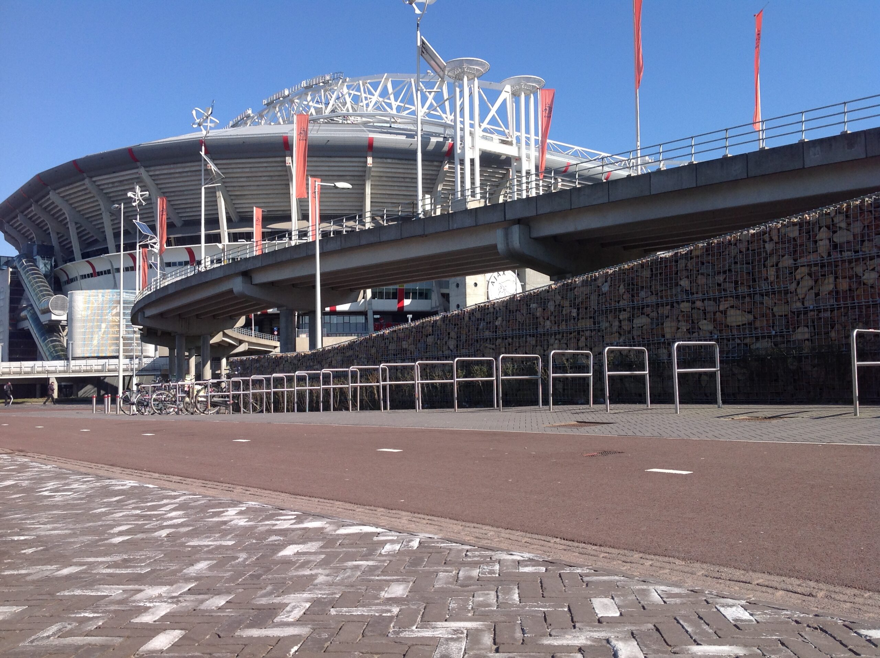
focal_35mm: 35
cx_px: 440
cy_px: 329
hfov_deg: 52.7
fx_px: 888
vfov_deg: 40.6
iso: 50
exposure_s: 1/1259
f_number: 2.4
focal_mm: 4.28
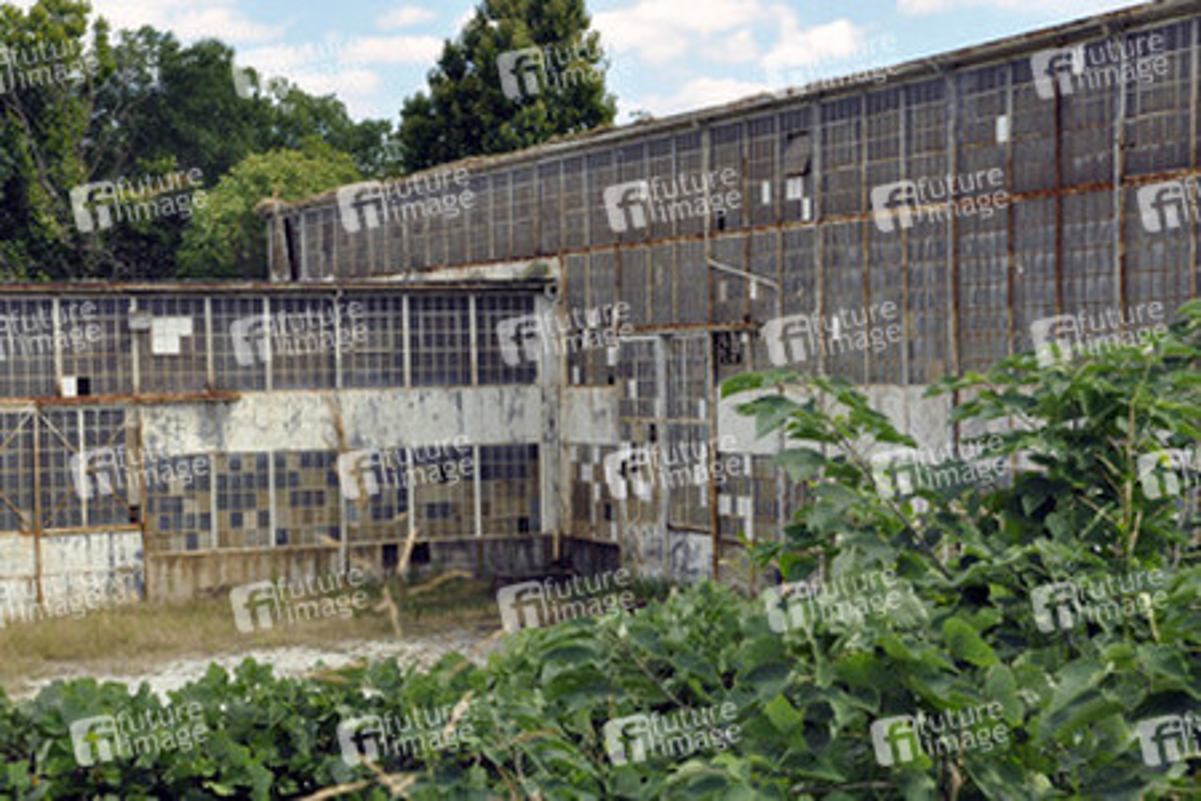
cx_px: 600
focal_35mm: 72
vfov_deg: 18.9
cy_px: 400
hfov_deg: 28.1
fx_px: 2402
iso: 1000
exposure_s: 1/640
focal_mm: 48
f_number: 13
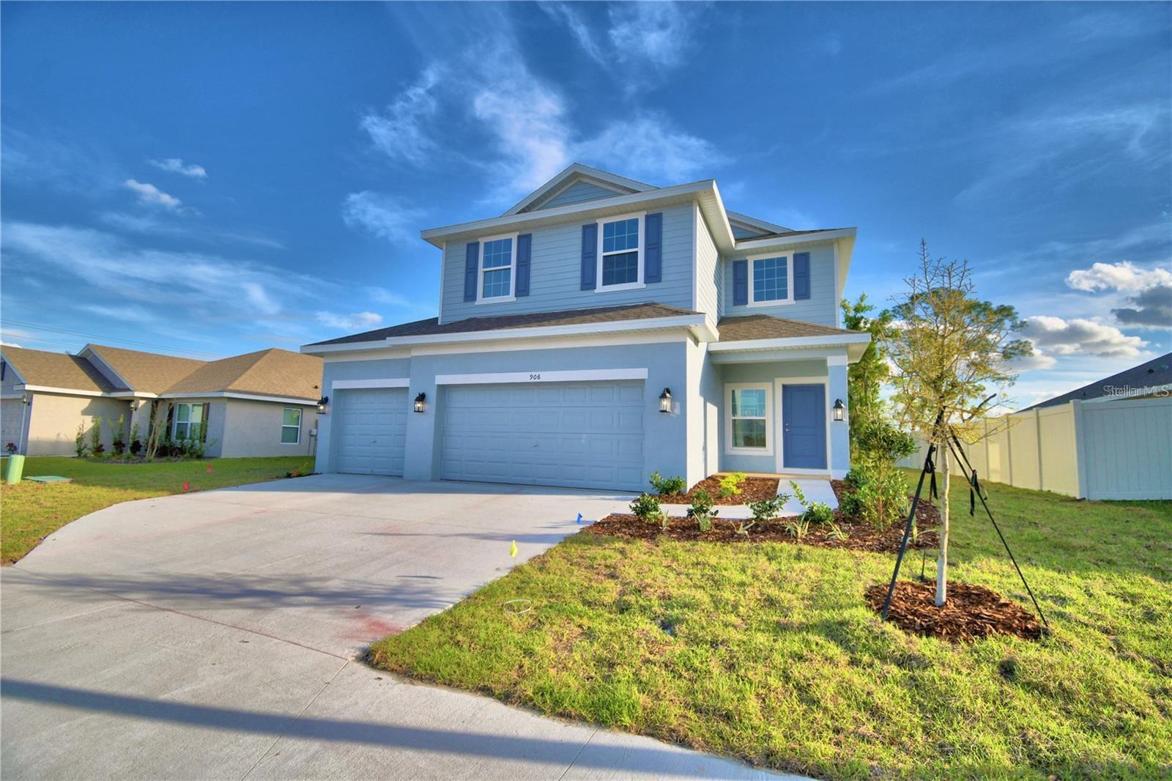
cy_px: 390
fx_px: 488
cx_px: 586
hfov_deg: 100.4
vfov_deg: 77.3
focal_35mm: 15
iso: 100
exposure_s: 1/1000
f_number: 4.5
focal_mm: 10
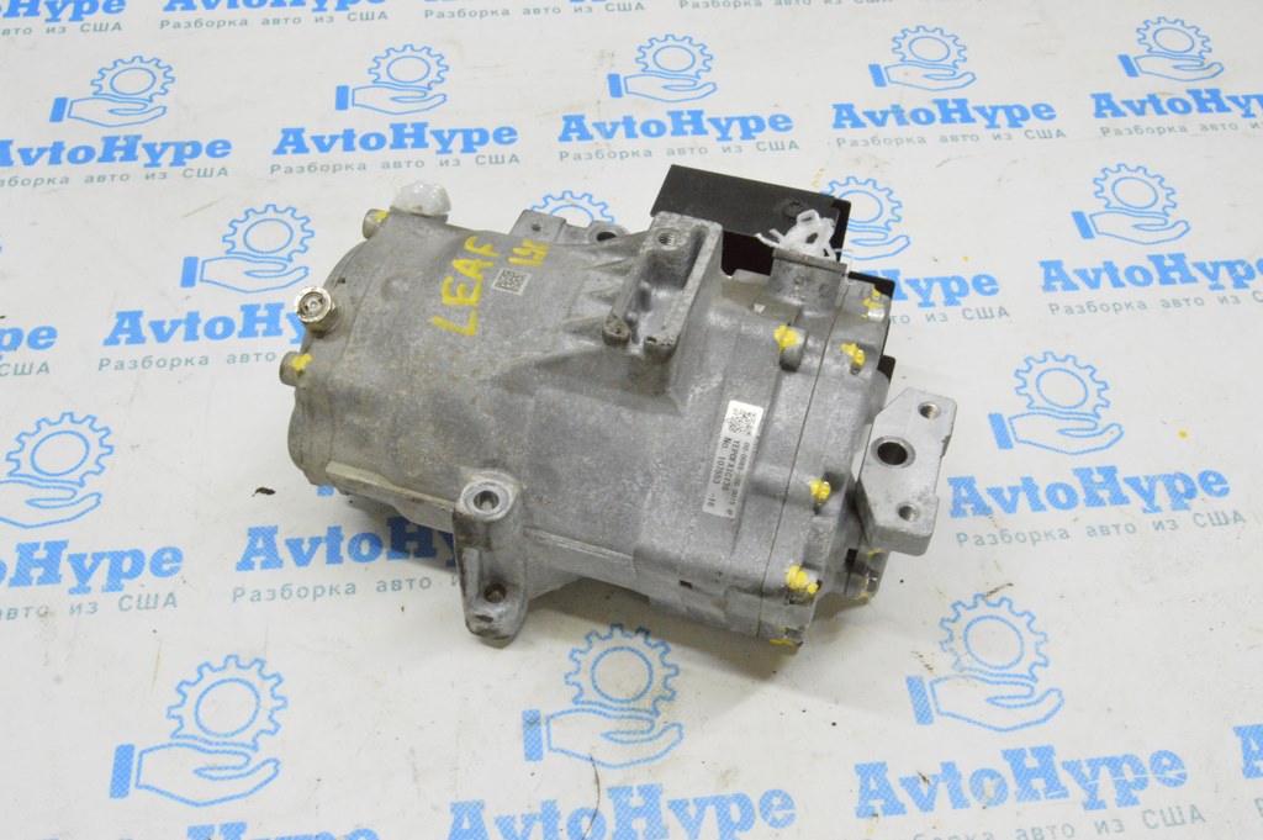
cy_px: 420
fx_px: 1209
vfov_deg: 38.3
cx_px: 632
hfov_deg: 55.1
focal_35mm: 34
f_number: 20
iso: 6400
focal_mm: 23
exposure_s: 1/20
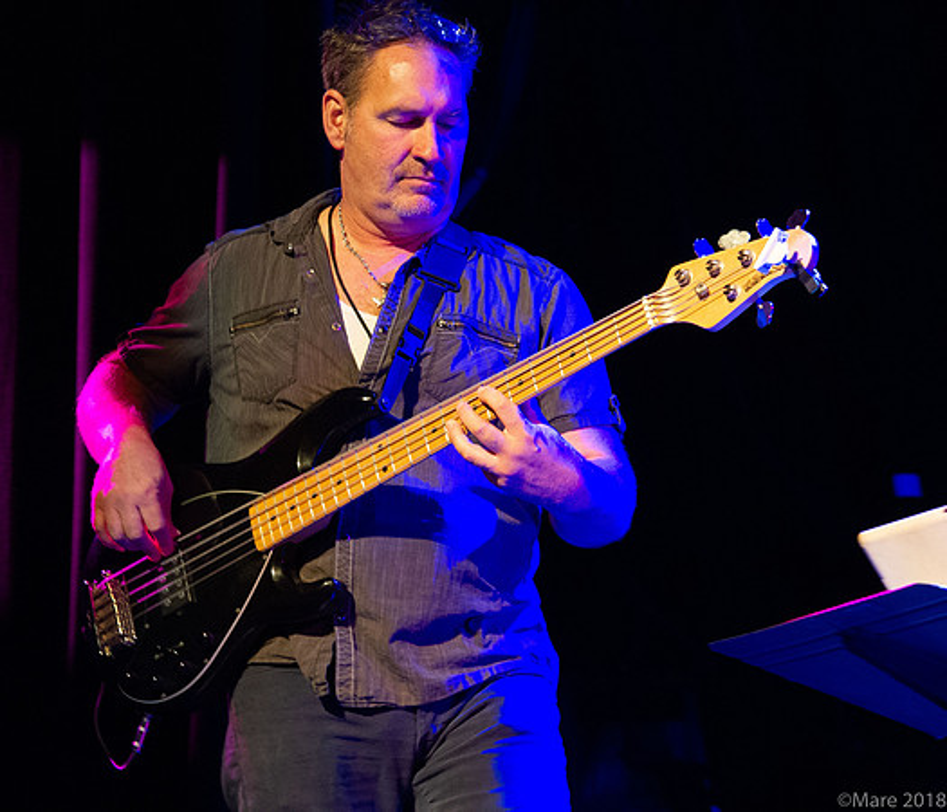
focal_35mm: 182
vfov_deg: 8.8
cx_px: 337
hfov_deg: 10.3
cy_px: 406
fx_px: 5247
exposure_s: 1/50
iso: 8000
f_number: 7.1
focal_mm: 155
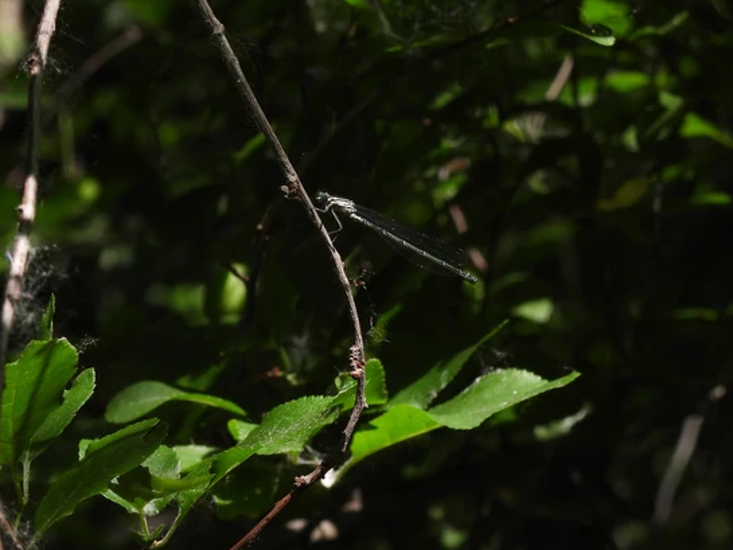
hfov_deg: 8.4
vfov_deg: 6.3
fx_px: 4977
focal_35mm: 235
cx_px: 350
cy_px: 261
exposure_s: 1/200
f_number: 5.6
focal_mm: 35.7
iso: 100
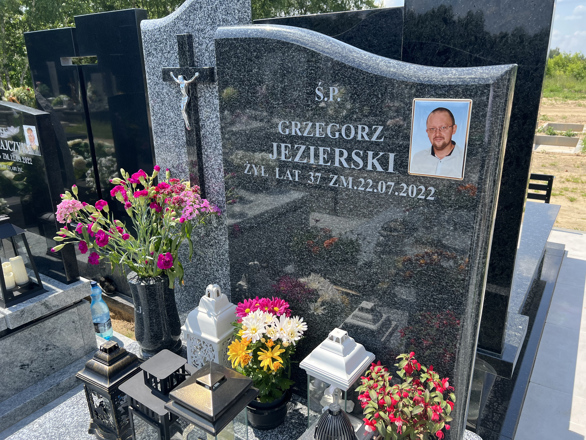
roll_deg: +1.0
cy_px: 220
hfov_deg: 67.3
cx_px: 293
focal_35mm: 26
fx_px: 440
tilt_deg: -19.1
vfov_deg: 53.1
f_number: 1.5
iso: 50
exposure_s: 1/1698
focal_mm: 5.7
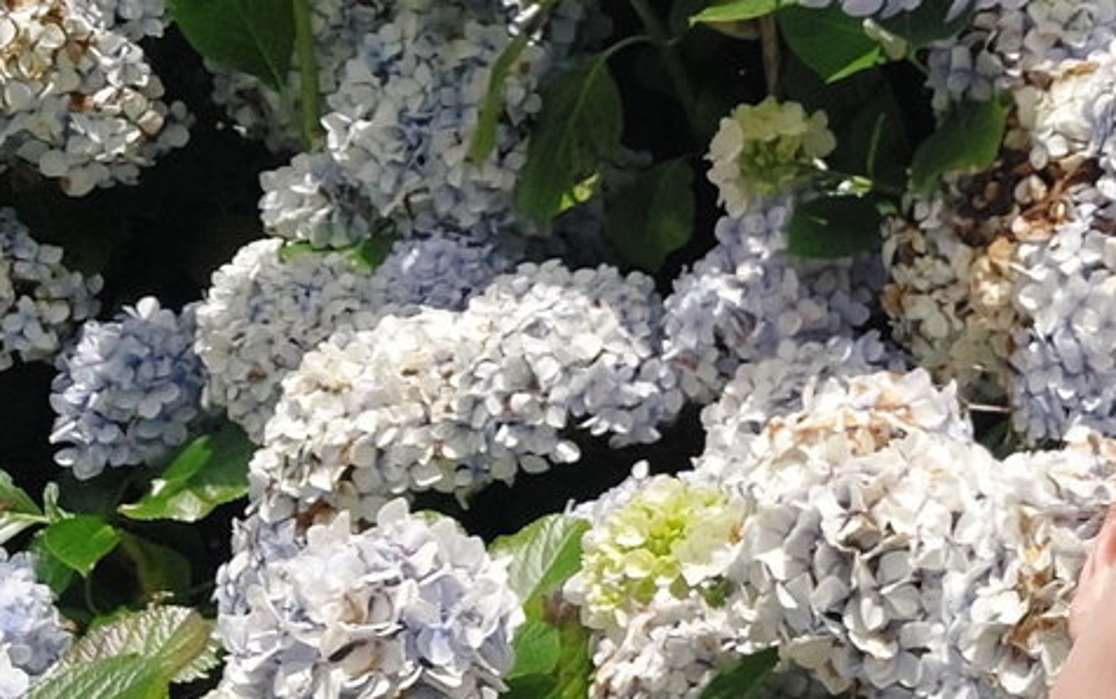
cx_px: 1268
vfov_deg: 14.5
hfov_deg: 21.9
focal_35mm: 89
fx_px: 2708
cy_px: 0
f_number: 2.2
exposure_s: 1/1158
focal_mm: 3.72
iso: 40
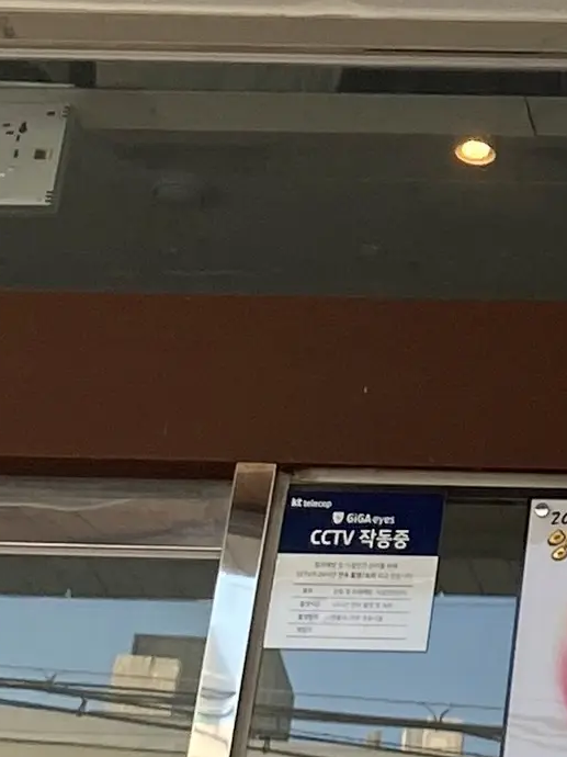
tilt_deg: +33.2
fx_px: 3322
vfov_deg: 12.7
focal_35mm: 152
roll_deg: -3.5
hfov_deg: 9.4
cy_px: -140
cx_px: 975
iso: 32
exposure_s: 1/456
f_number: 1.8
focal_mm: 4.25
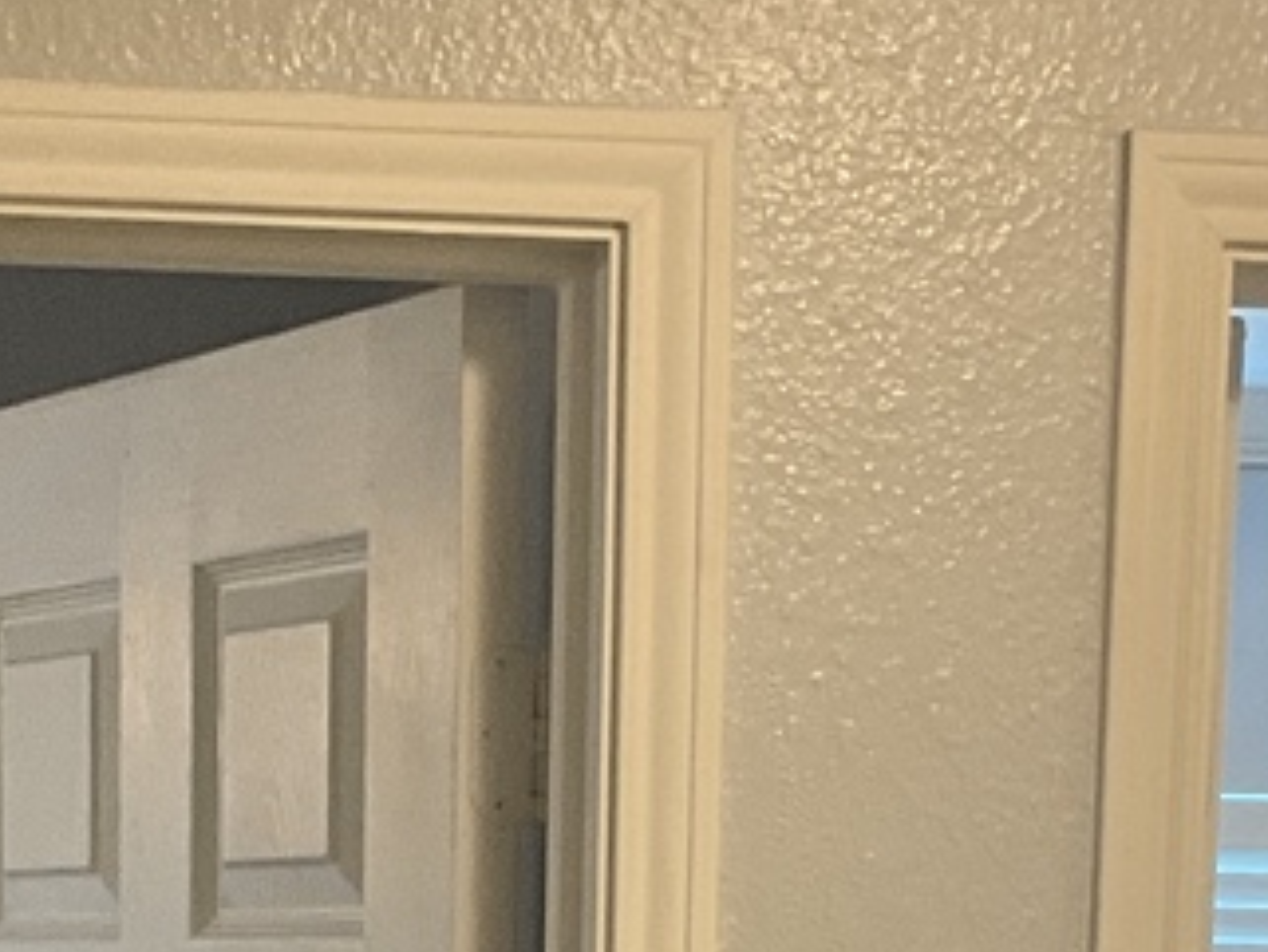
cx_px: 411
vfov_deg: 10.8
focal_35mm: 130
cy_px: 1663
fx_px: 4764
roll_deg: -1.9
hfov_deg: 15.1
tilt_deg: -6.7
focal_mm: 3
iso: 64
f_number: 1.8
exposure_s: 1/60
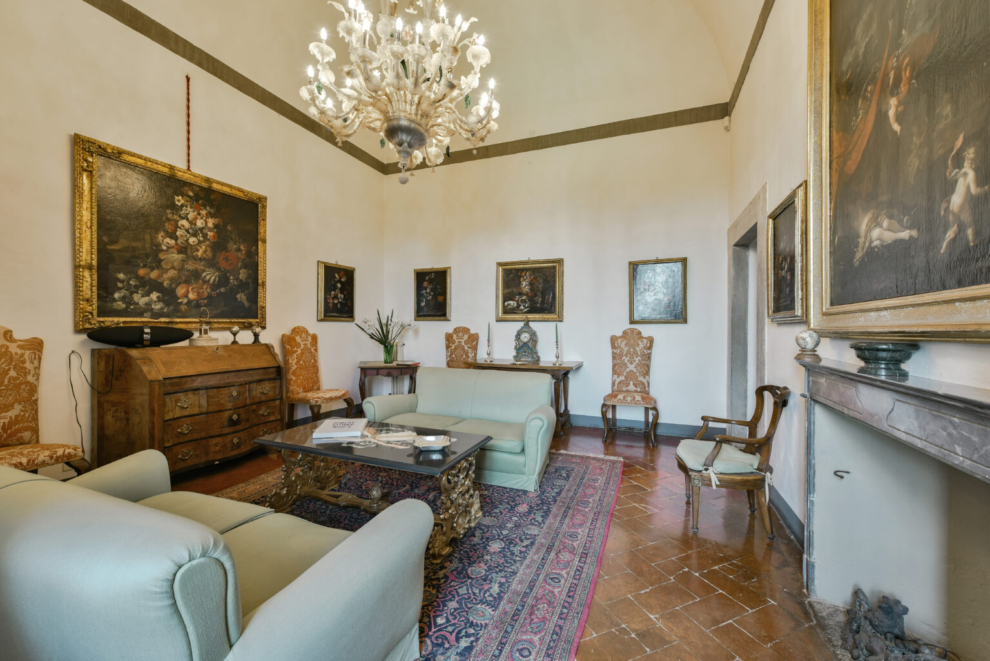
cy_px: 330
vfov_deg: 81.2
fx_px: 385
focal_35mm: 14
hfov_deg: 104.2
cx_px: 495
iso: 100
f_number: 8
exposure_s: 1/1.67
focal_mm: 14
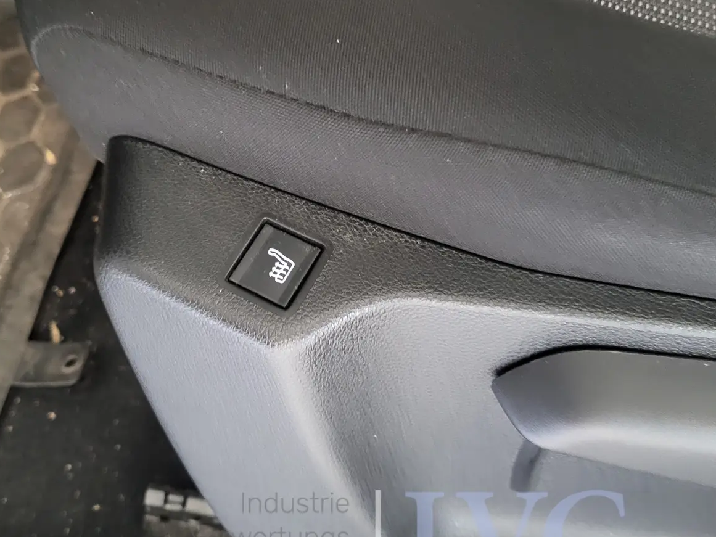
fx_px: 890
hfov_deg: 43.6
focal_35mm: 43
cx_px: 278
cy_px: 227
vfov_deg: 33.5
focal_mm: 5.4
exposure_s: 1/25
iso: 800
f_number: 1.8
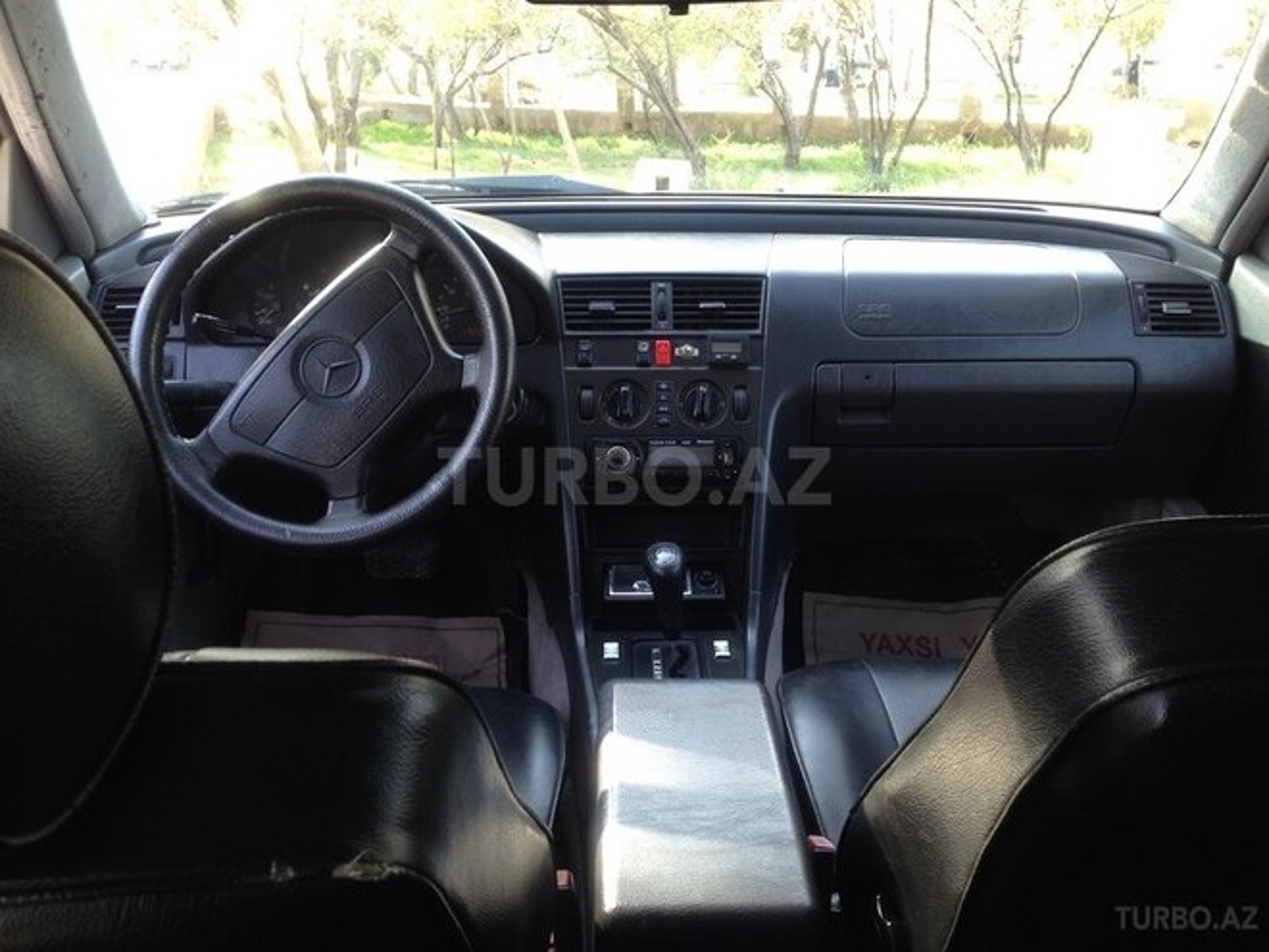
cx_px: 634
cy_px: 476
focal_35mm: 33
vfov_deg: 42.9
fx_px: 1210
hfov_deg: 55.4
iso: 50
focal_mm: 4.12
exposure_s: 1/40
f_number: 2.4
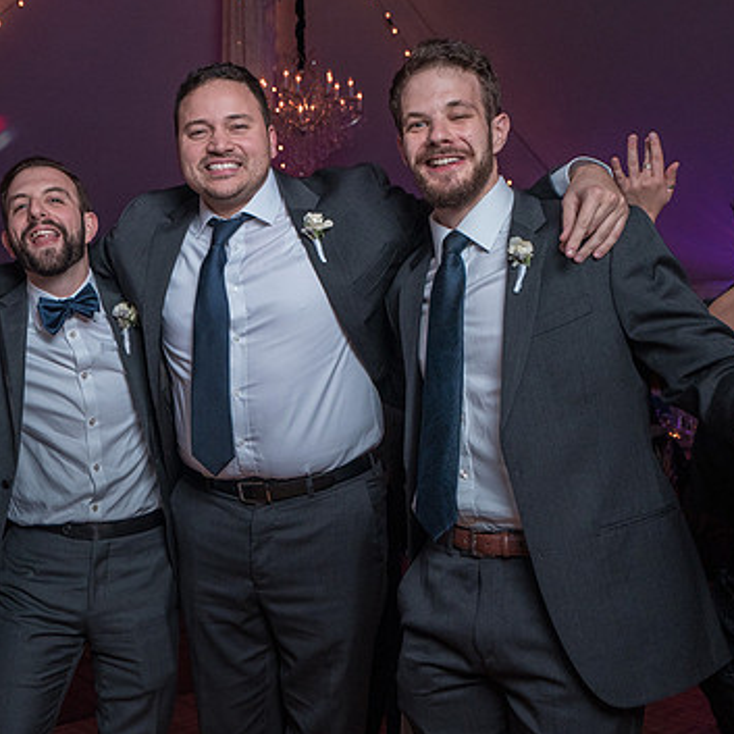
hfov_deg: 38.7
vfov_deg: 39.1
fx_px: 1032
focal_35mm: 43
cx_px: 248
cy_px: 338
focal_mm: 29
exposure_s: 1/100
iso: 2000
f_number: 5.6
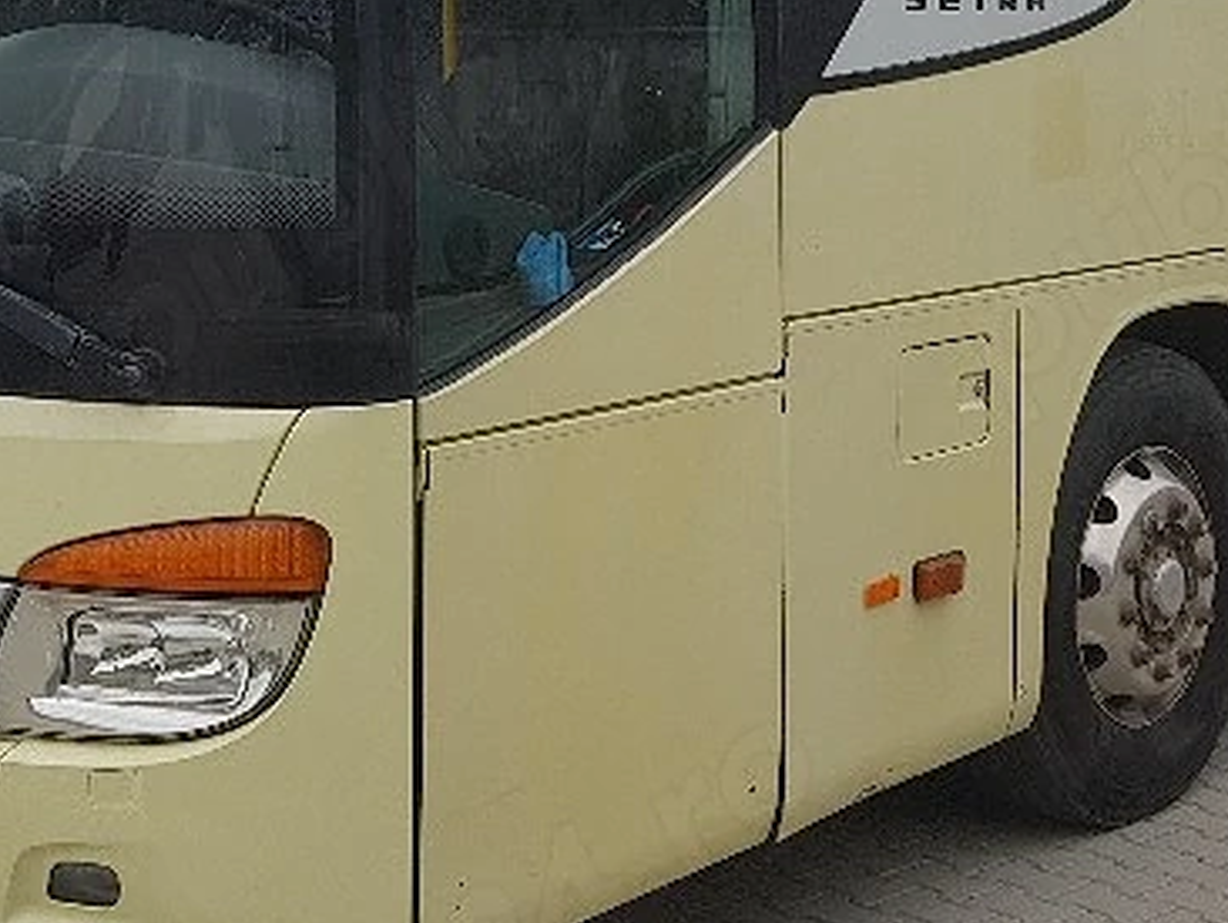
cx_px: 674
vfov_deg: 20.4
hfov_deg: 27.4
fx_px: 2520
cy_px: 144
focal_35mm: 71
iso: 40
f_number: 1.7
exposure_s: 1/1429
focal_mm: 4.2
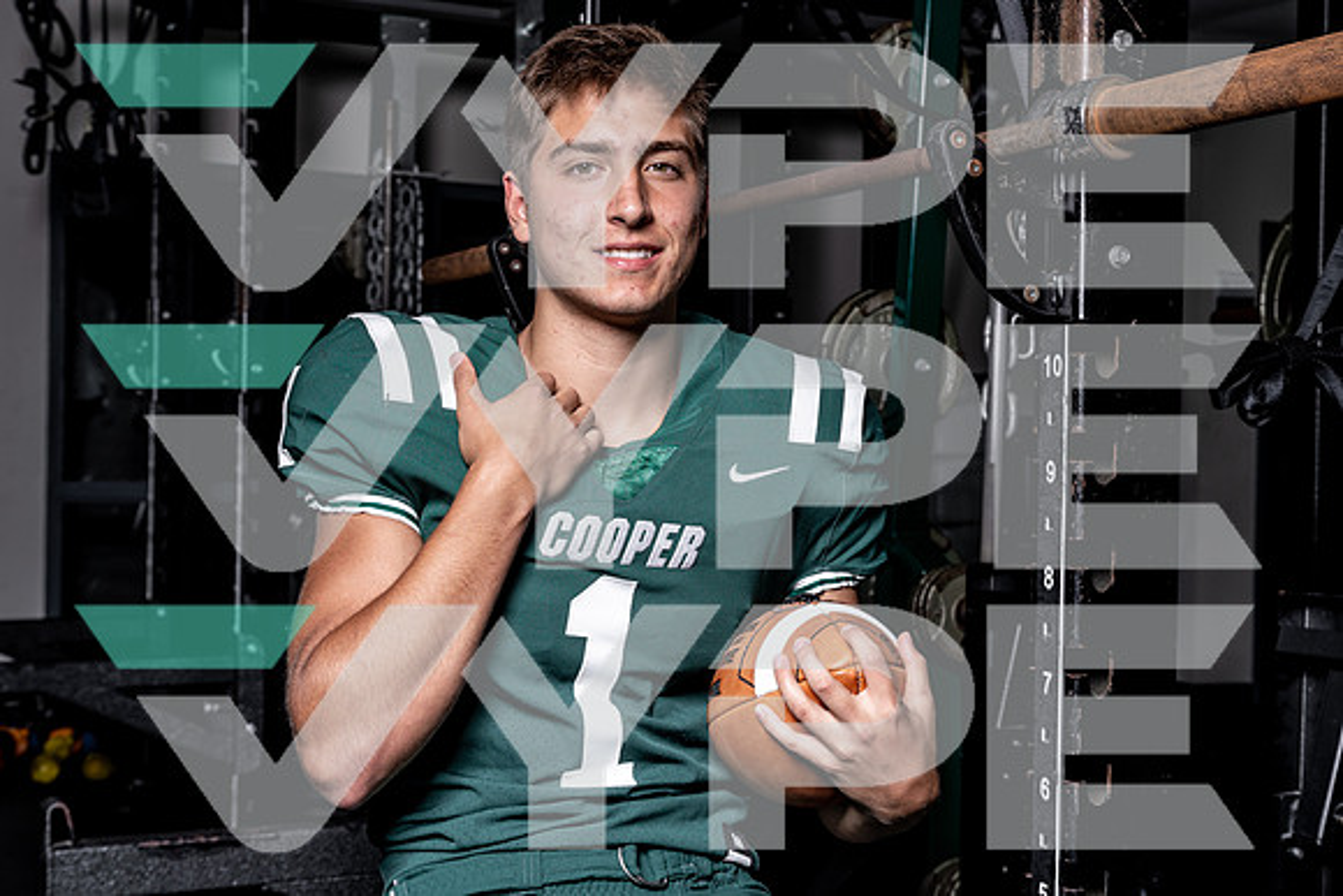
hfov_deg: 39.6
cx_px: 672
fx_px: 1866
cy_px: 448
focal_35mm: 50
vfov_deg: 27.0
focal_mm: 50
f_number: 8
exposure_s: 1/250
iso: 100
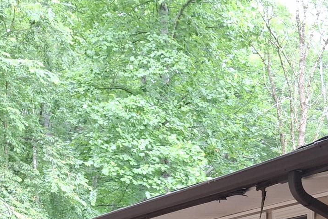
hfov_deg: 25.4
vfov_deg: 16.3
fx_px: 683
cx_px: 346
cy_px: 346
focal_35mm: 75
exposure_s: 1/120
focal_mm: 4.69
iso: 100
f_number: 1.8
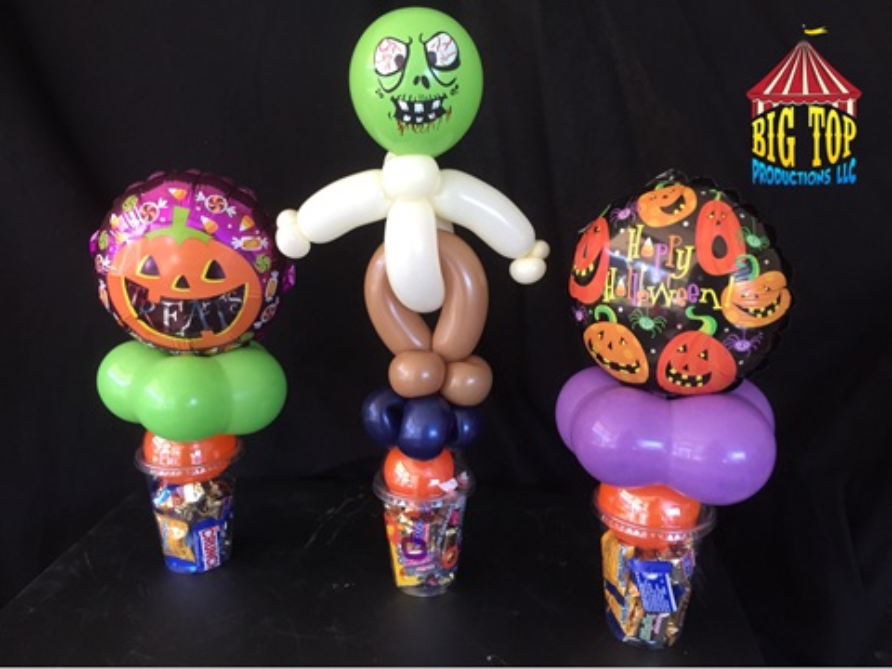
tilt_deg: -15.0
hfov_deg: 61.7
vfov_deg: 48.2
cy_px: 334
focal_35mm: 29
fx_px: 747
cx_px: 446
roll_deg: -0.4
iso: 32
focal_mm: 4.15
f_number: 2.2
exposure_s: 1/30
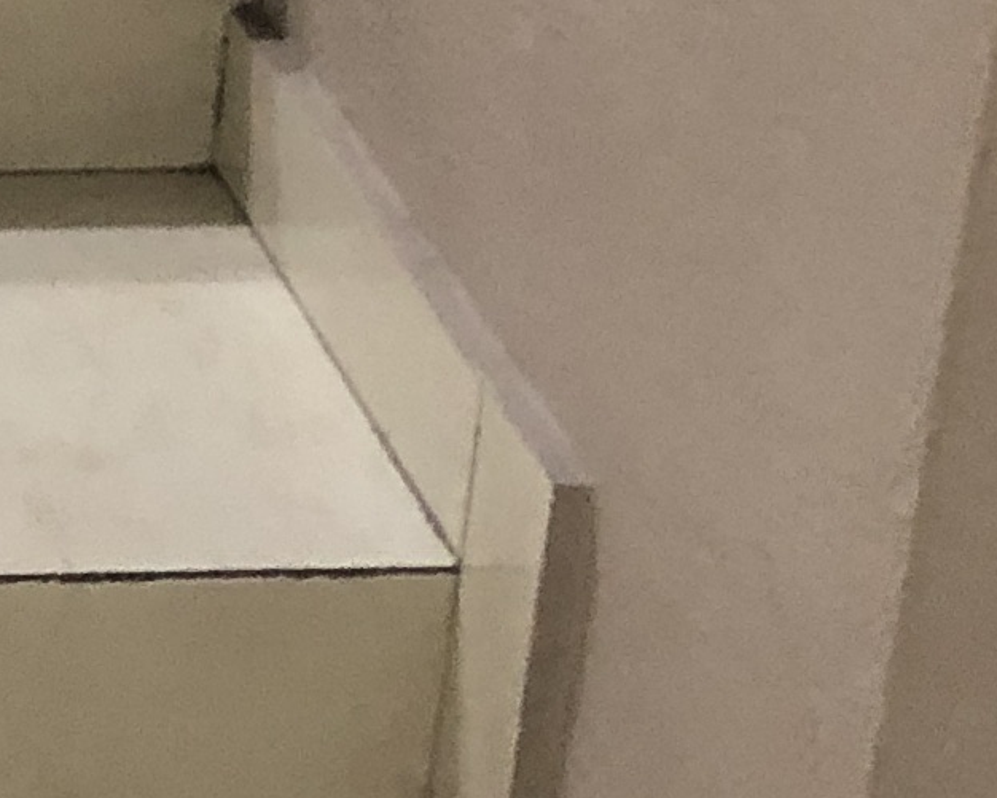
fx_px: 5194
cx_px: -1183
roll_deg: +0.3
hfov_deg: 9.9
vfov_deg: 8.7
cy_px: -207
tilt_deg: -22.7
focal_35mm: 176
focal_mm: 3.99
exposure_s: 1/13
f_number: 1.8
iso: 100
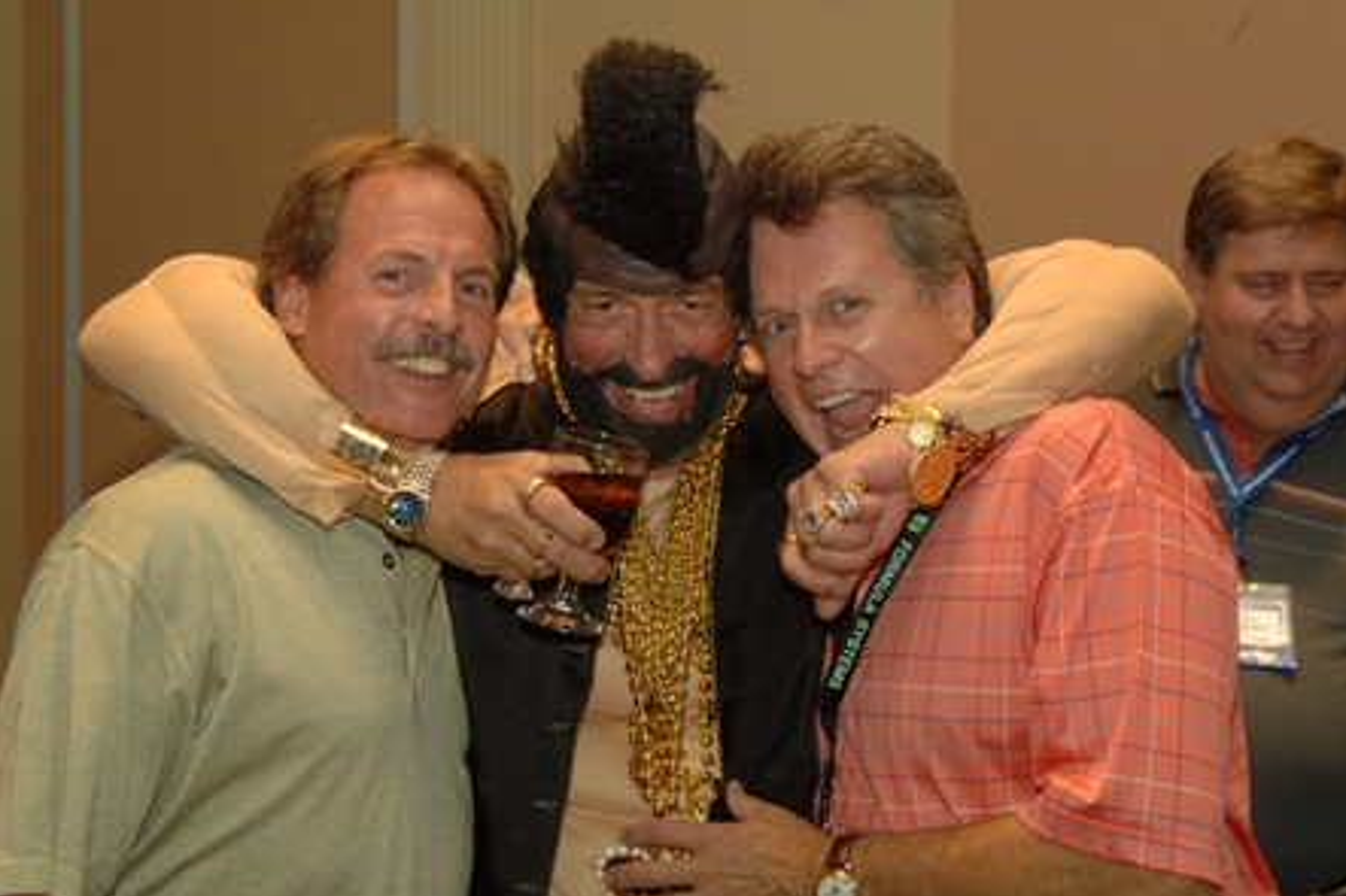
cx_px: 675
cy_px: 450
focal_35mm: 94
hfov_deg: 21.7
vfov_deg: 14.5
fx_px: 3513
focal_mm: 62
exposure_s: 1/60
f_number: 4
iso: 500
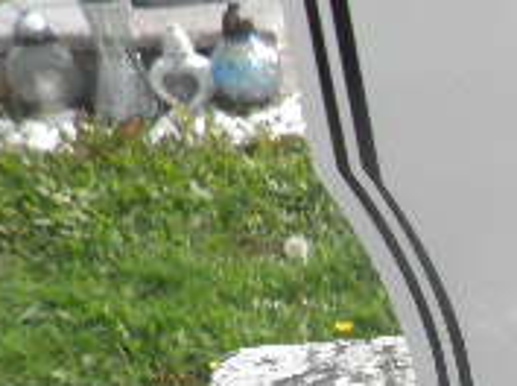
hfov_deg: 18.2
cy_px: 444
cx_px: 914
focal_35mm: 87
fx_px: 1297
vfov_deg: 16.3
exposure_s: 1/800
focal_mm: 4.3
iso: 64
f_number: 3.3
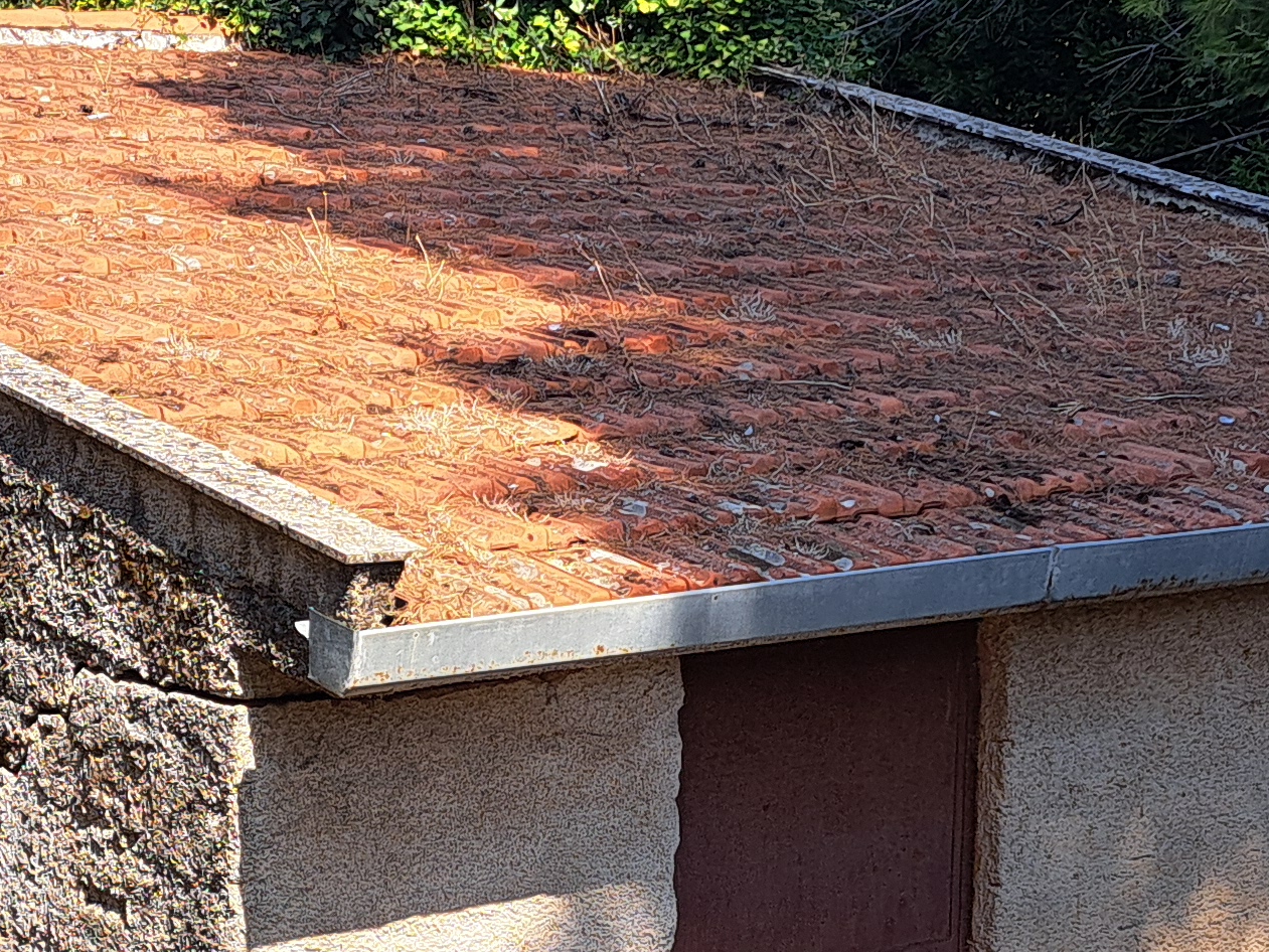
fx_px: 3226
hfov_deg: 22.2
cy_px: 773
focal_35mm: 88
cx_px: 489
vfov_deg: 16.6
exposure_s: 1/740
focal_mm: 5.23
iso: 50
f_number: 1.8
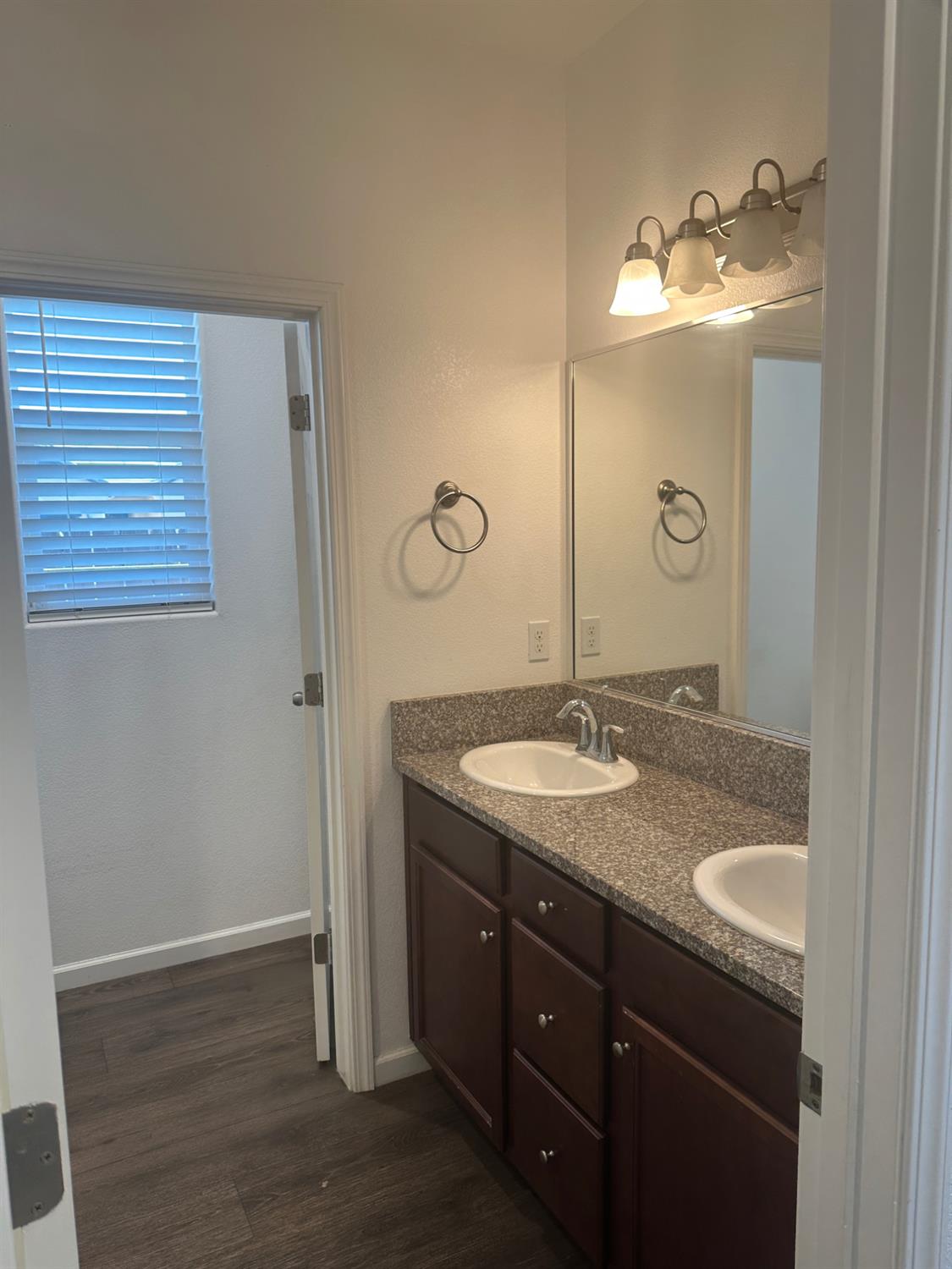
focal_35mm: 24
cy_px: 634
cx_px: 476
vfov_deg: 71.6
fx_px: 880
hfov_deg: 56.8
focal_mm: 6.86
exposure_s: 1/120
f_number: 1.78
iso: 80
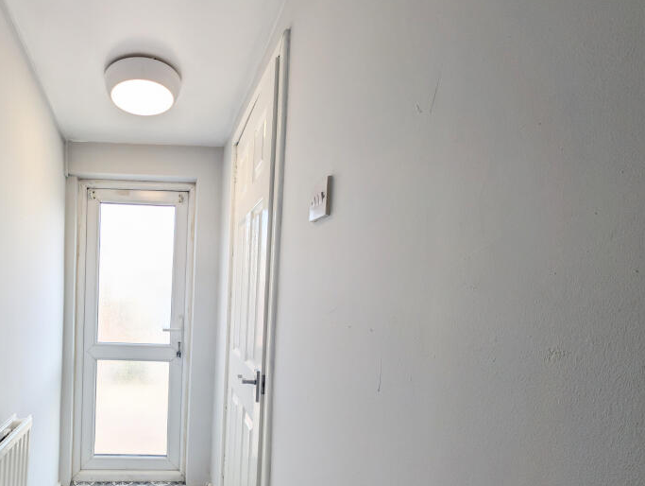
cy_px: 307
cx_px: 171
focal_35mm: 18
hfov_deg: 81.7
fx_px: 336
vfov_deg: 70.4
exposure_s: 1/126
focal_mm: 2.23
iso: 41
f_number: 1.95
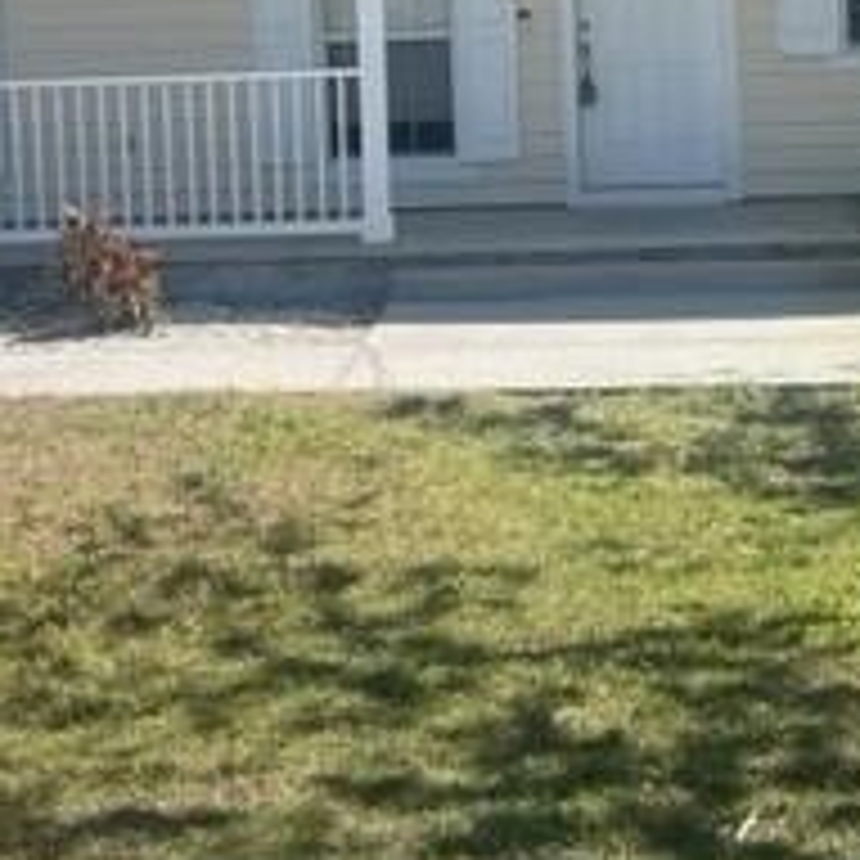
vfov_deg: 22.1
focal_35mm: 77
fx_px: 2164
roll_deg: +1.5
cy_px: 122
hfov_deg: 22.5
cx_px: 495
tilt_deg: -2.2
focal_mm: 5.1
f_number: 1.6
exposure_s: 1/1946
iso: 32
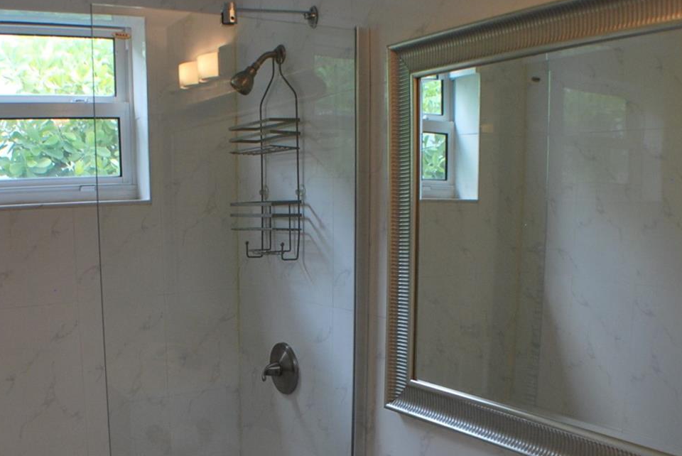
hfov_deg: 39.0
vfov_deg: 26.6
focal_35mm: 50
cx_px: 220
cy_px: 359
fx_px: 948
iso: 400
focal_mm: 20
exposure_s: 1/60
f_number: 3.8
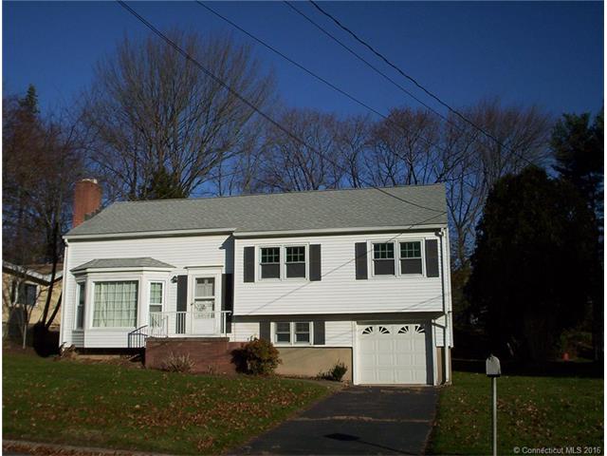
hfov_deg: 49.0
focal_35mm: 38
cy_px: 228
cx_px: 304
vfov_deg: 37.7
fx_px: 666
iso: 100
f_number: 4.5
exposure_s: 1/2000
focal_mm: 4.99
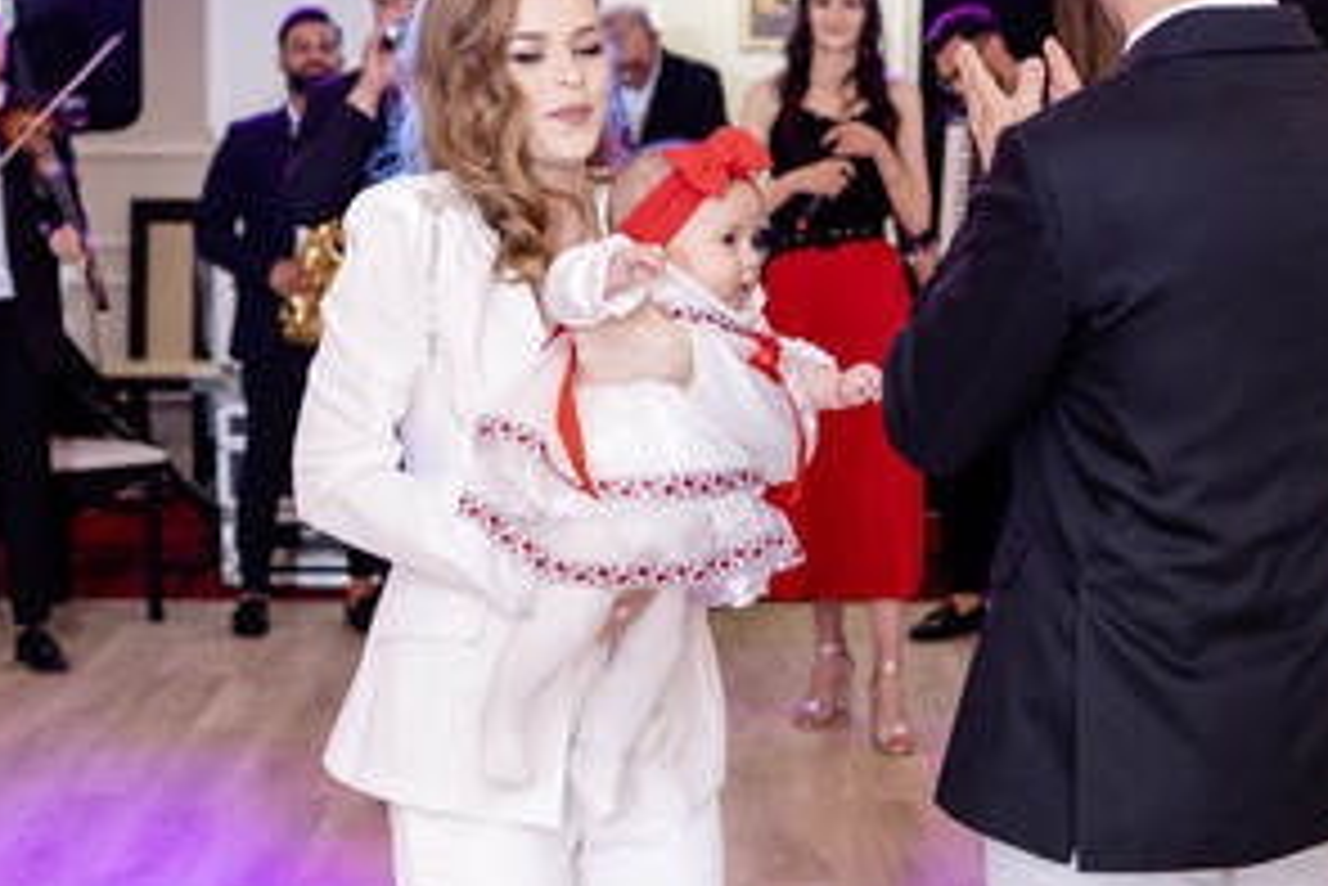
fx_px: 2805
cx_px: 522
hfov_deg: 26.6
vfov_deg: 17.9
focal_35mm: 76
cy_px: 218
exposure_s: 1/200
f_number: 2
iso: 500
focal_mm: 23
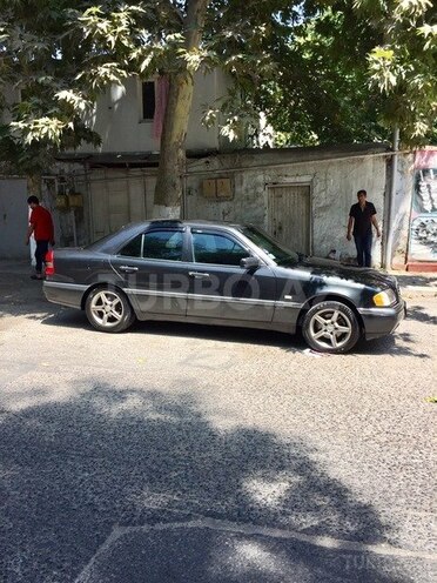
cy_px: 292
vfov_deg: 61.7
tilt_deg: -7.2
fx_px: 488
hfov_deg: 48.2
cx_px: 218
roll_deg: +0.7
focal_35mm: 29
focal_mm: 4.15
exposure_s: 1/1014
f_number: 2.2
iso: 32
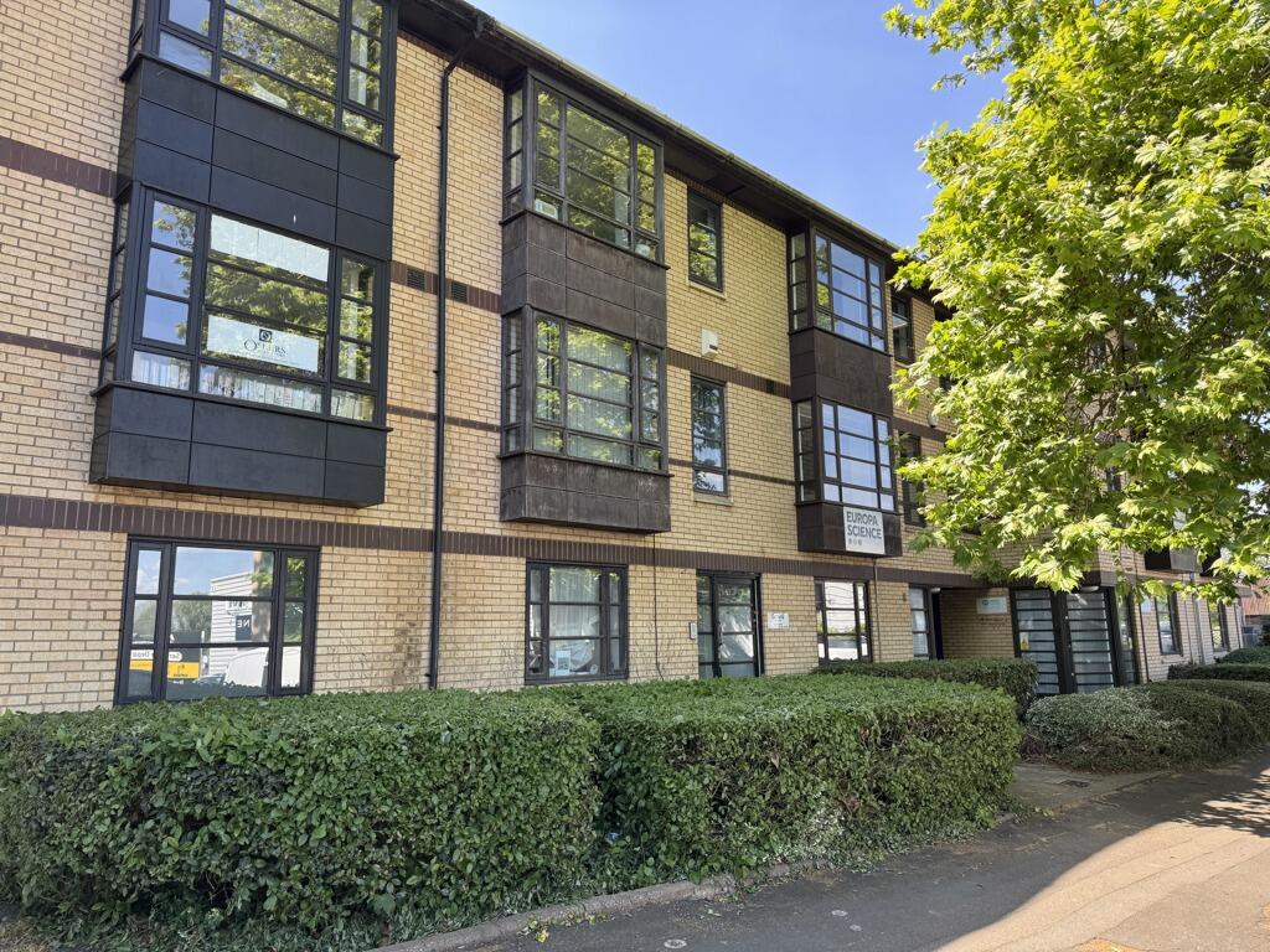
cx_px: 635
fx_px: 881
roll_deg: +0.7
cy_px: 476
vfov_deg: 56.8
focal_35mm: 24
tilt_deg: +10.4
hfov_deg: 71.6
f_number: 1.78
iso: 80
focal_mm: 6.76
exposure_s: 1/707
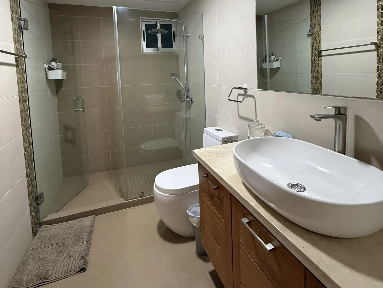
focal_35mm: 19
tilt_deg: -4.6
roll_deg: +1.7
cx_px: 192
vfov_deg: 66.5
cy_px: 92
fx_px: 210
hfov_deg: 84.7
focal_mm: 2.22
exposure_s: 1/60
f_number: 2.2
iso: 320
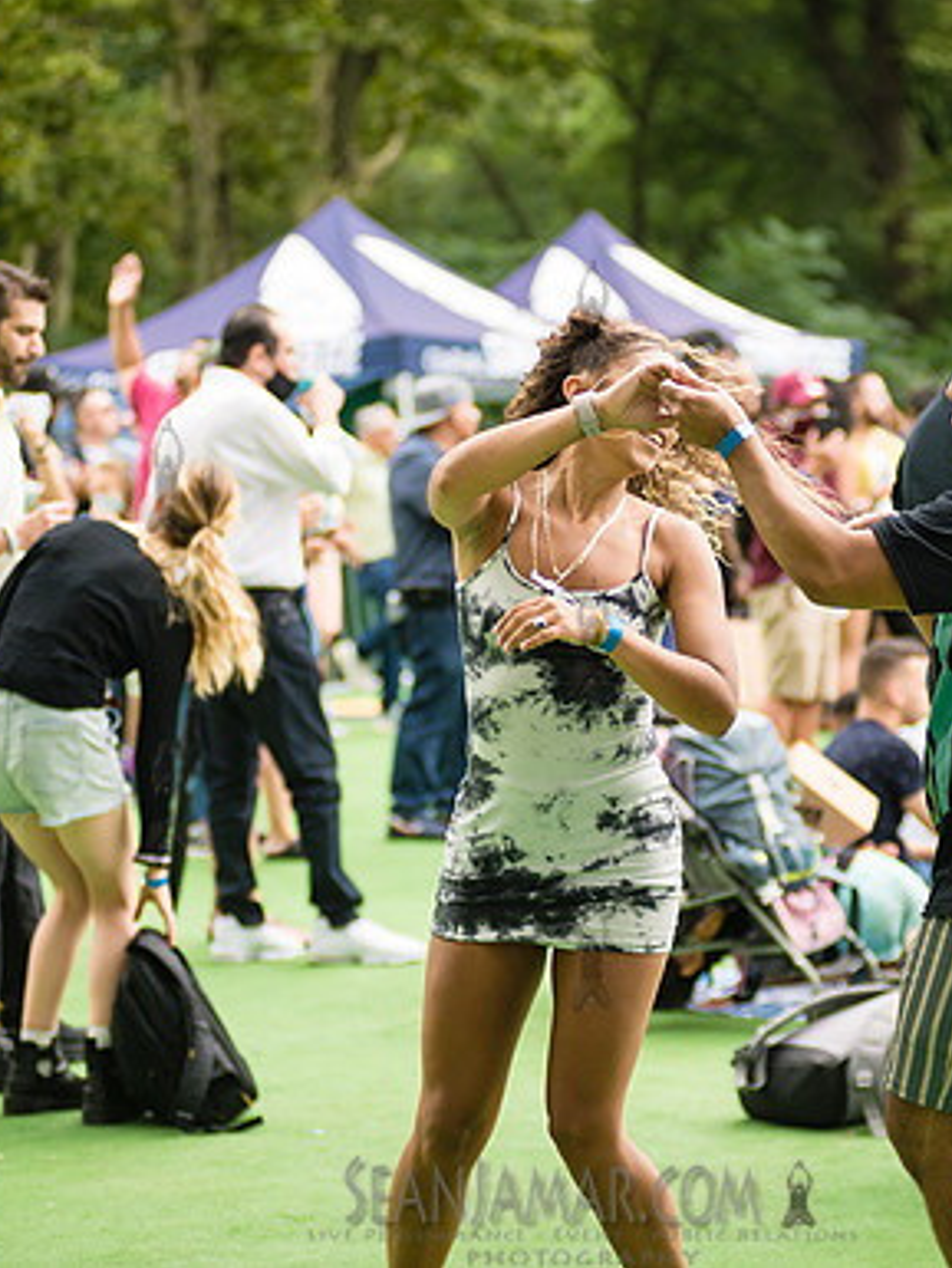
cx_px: 590
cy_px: 634
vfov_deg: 17.0
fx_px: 4251
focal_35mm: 116
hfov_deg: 12.8
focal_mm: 80
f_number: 3.2
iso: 500
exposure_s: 1/640
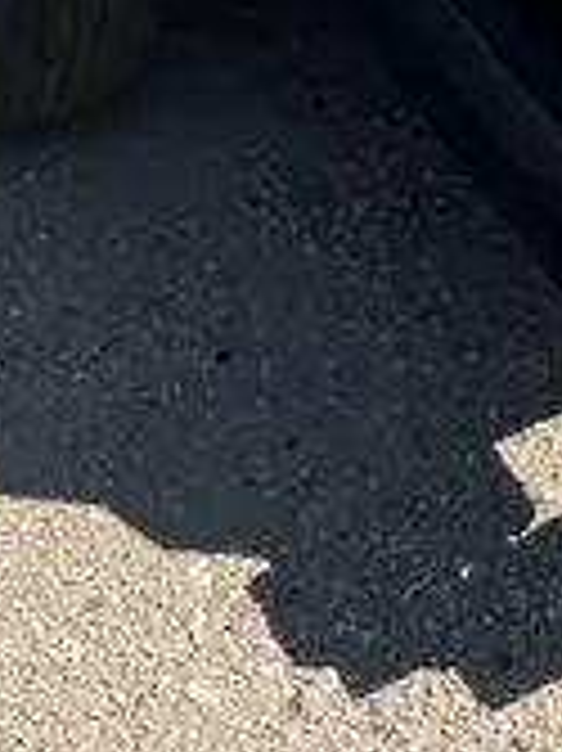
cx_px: 665
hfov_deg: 12.7
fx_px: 2471
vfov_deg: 14.1
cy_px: -813
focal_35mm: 114
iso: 32
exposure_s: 1/4292
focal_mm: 4.2
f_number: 1.6
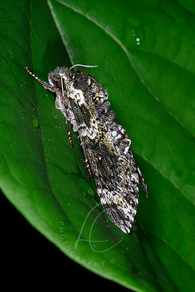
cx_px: 98
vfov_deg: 13.0
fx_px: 1280
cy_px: 146
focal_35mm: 158
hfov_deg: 8.7
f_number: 20
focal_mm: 105
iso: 80
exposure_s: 1/250
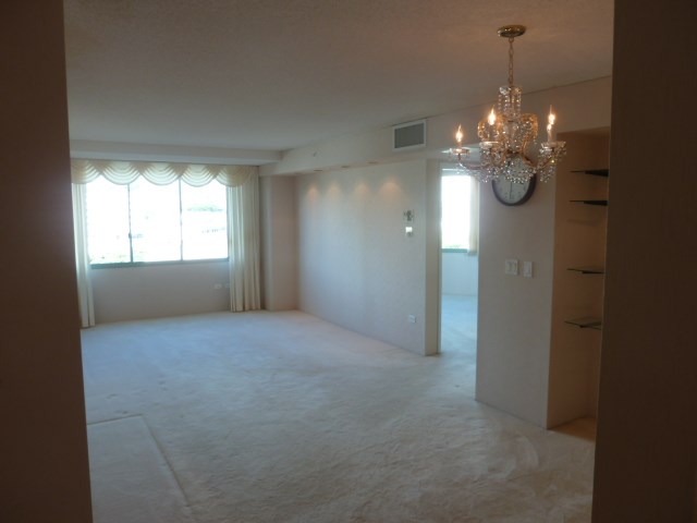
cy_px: 262
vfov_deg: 54.9
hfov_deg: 69.4
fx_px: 503
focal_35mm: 25
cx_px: 348
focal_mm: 4.1
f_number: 3.3
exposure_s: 1/30
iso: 80
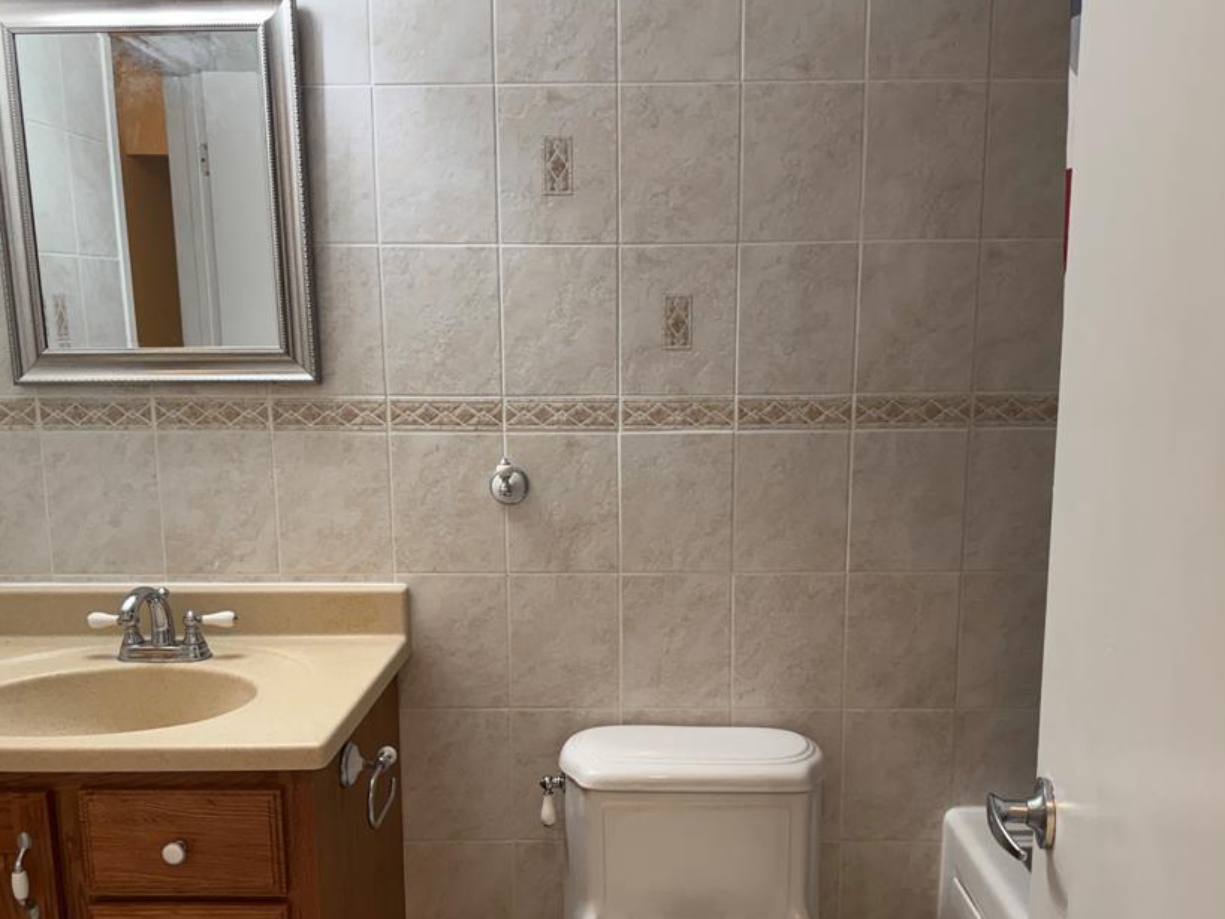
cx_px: 625
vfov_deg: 46.6
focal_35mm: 30
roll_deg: +0.2
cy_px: 537
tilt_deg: -10.8
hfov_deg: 60.0
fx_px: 1061
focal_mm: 6.76
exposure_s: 1/120
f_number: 1.78
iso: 200
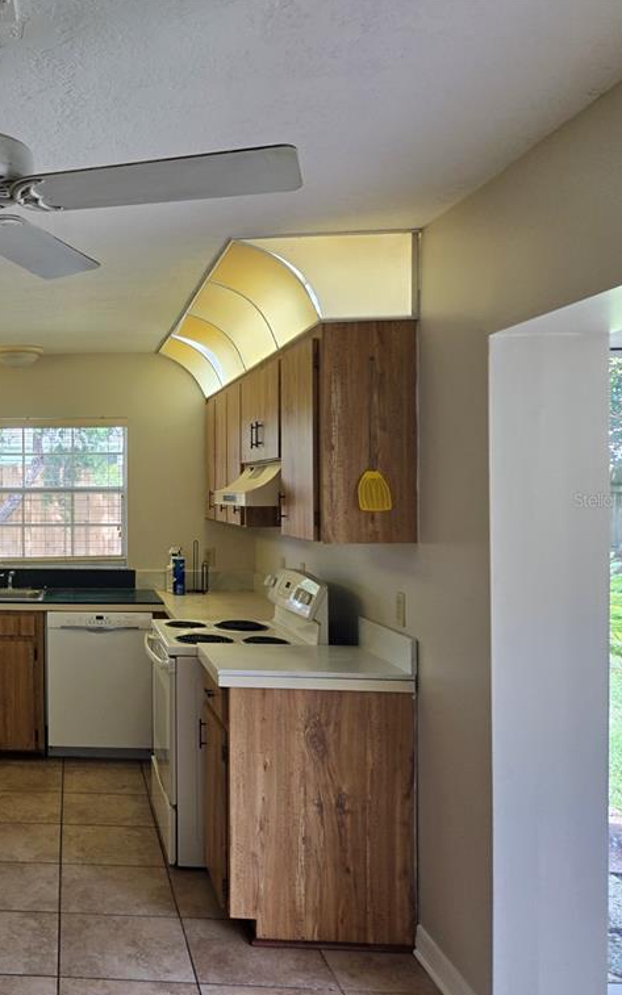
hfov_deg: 34.4
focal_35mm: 33
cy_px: 499
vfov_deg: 58.1
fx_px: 895
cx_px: -20
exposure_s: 1/120
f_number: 1.8
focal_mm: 5.4
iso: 64
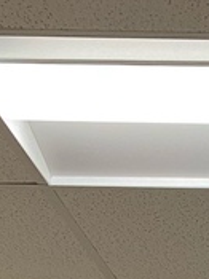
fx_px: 1225
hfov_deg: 9.1
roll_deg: -1.1
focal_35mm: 152
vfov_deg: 10.0
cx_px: 431
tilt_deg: -2.9
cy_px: 813
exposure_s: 1/60
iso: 160
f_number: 1.8
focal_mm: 4.25
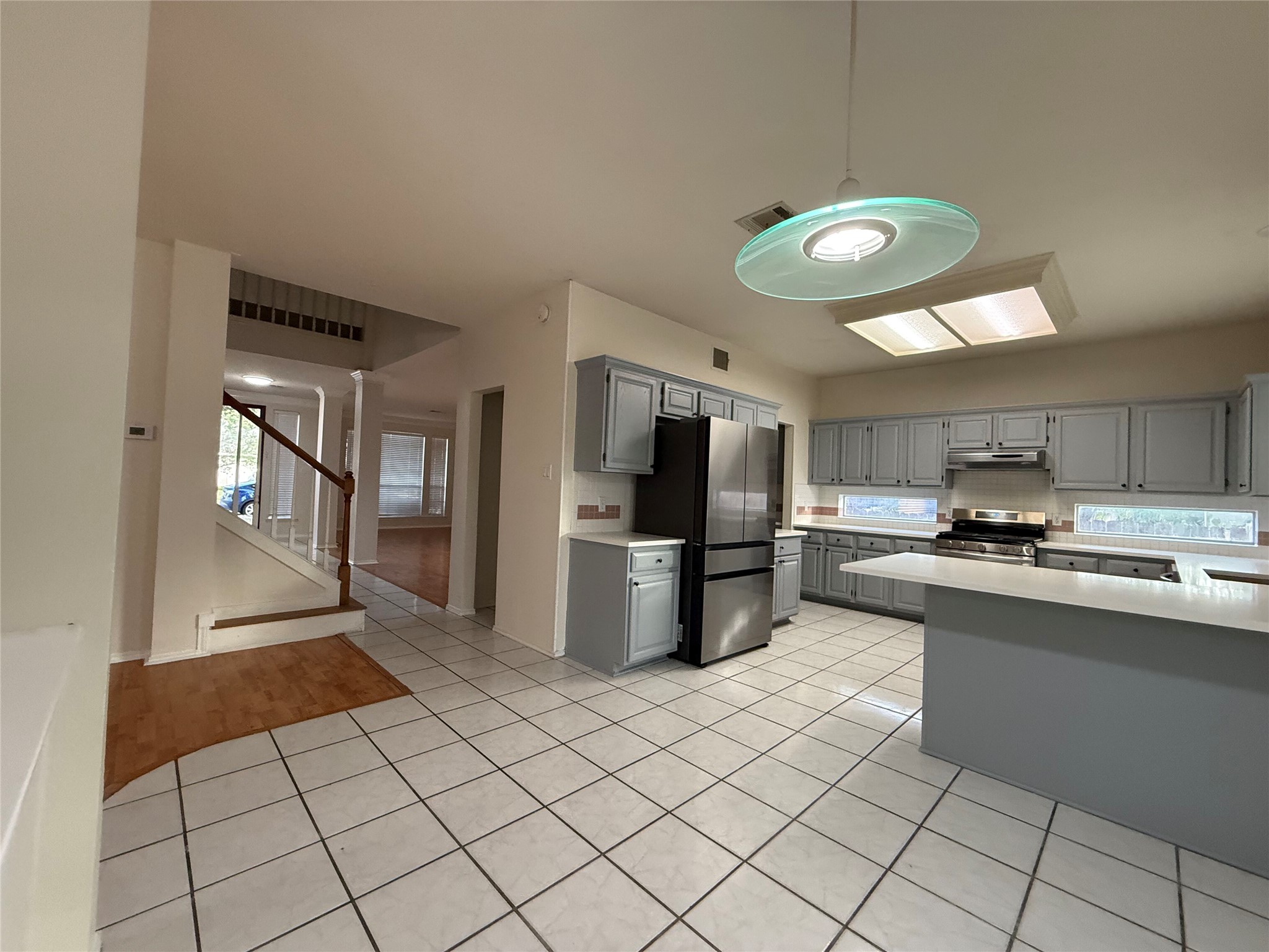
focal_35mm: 14
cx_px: 634
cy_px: 476
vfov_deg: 85.7
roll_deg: -2.4
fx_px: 513
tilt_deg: +1.4
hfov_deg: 102.1
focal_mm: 2.22
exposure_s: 1/120
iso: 500
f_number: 2.2
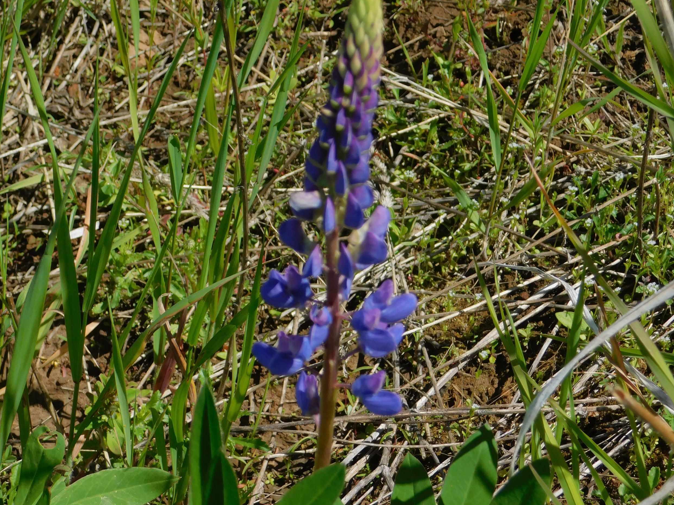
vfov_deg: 13.1
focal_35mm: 113
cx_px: 357
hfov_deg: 17.4
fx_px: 2200
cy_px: 228
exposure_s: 1/800
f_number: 4.5
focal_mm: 16.1
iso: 125
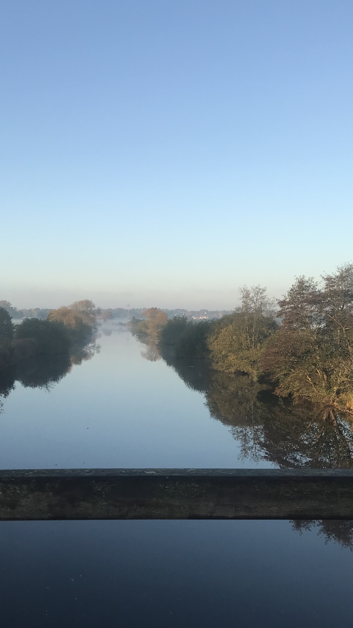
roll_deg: -0.8
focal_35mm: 41
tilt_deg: +1.0
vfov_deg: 49.4
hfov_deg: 28.8
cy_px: 315
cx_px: 113
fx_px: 682
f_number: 1.8
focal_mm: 3.99
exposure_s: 1/929
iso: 20
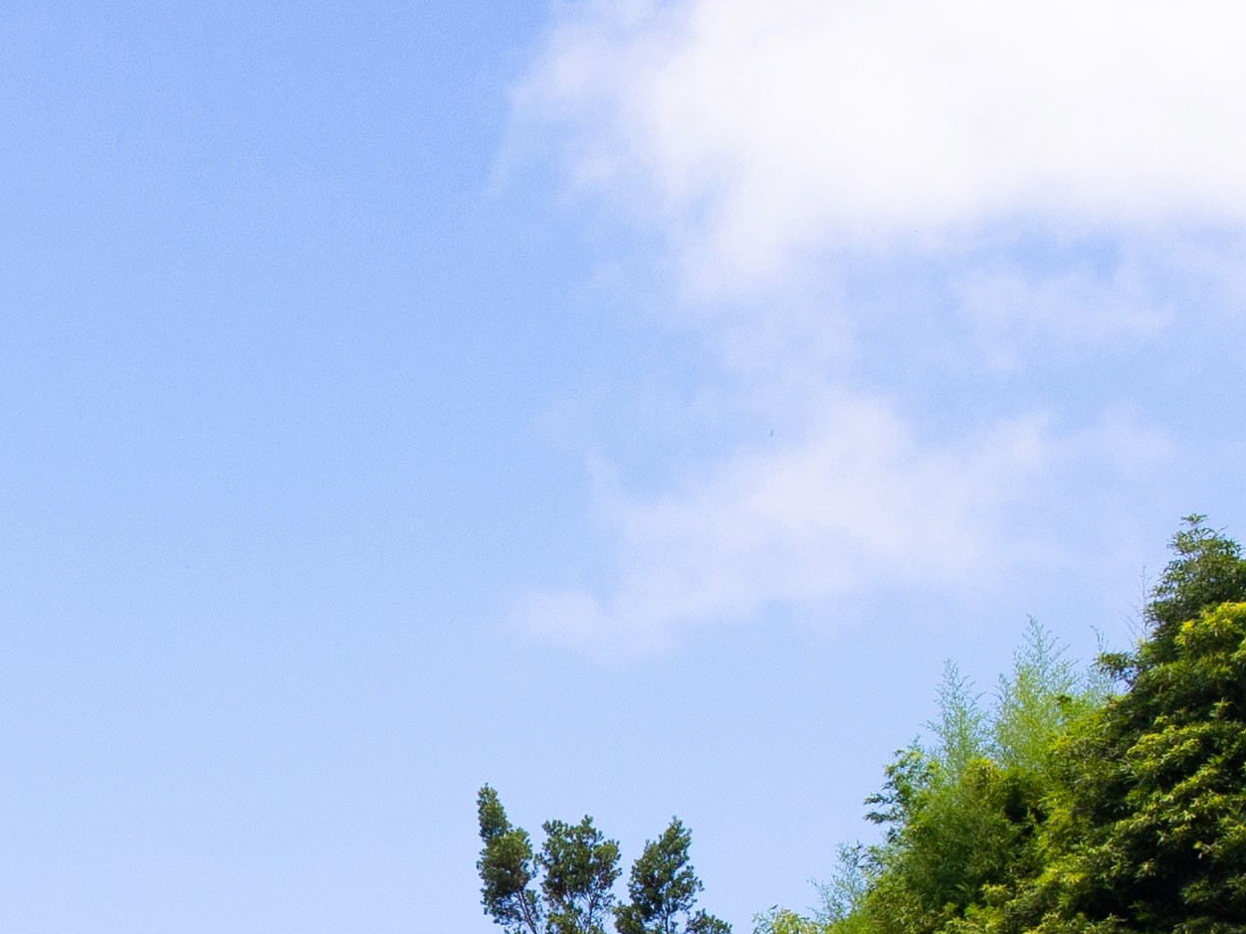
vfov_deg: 8.0
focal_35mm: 184
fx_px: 6623
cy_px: 1110
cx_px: 50
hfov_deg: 10.7
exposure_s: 1/320
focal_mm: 25
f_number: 8
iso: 250
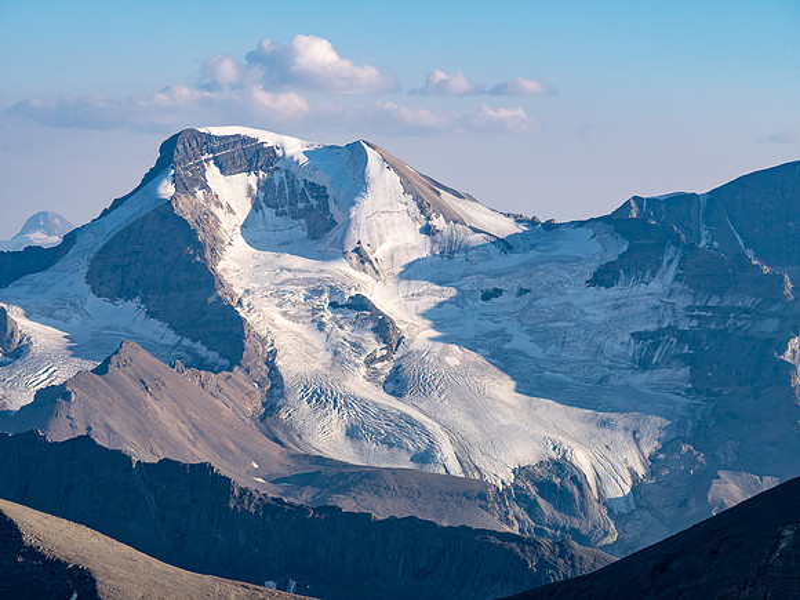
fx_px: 3929
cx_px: 400
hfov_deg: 11.6
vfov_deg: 8.7
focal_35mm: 170
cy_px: 300
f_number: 8
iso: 200
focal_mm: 85
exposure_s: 1/500
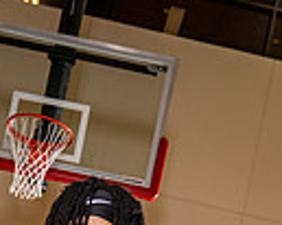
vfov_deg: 14.2
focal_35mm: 85
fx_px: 709
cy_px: 487
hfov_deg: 22.2
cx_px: 55
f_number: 5.6
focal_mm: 26
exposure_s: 1/250
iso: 500
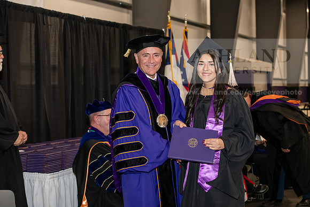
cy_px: 104
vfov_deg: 19.5
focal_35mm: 70
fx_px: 603
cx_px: 155
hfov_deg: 28.8
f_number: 5.6
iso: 2500
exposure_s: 1/200
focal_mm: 70
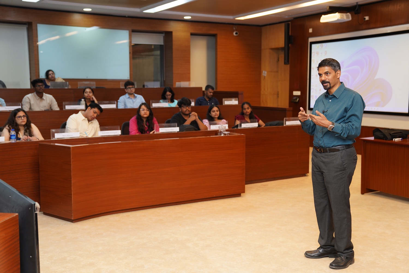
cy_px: 136
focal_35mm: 43
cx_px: 204
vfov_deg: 31.2
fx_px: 488
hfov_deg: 45.4
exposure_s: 1/200
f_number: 3.2
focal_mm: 43
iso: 640
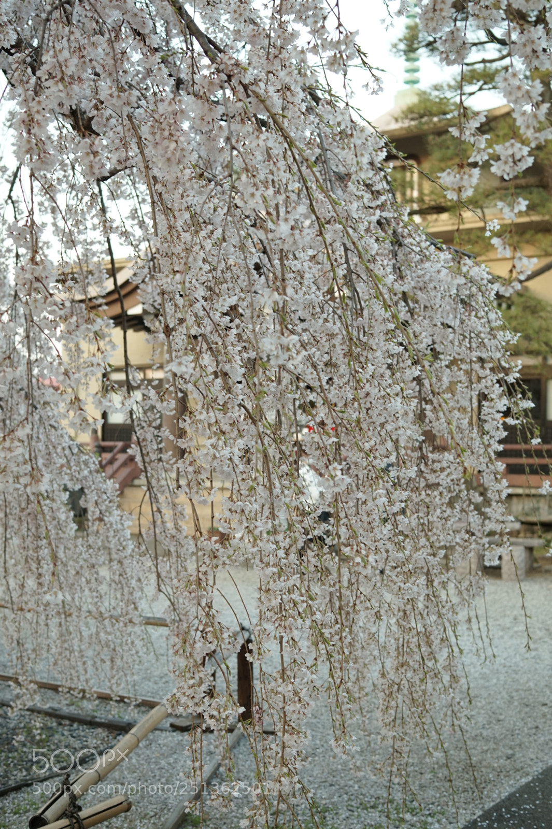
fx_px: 1036
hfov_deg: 29.8
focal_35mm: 45
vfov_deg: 43.6
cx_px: 276
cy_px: 414
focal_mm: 30
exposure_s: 1/60
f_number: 4
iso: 400
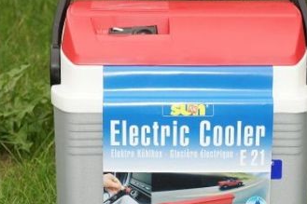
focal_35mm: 145
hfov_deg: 14.2
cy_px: 166
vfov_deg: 9.4
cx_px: 188
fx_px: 1235
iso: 200
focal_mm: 53
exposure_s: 1/125
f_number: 7.1
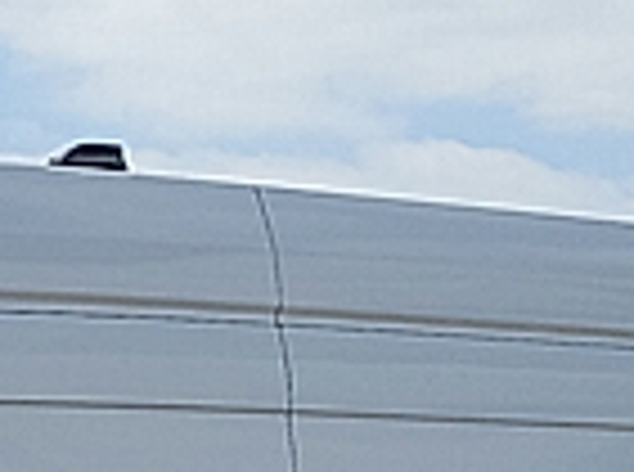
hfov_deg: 16.4
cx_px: -283
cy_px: 755
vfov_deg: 12.5
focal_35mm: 111
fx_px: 2028
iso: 50
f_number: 1.8
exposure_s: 1/5000
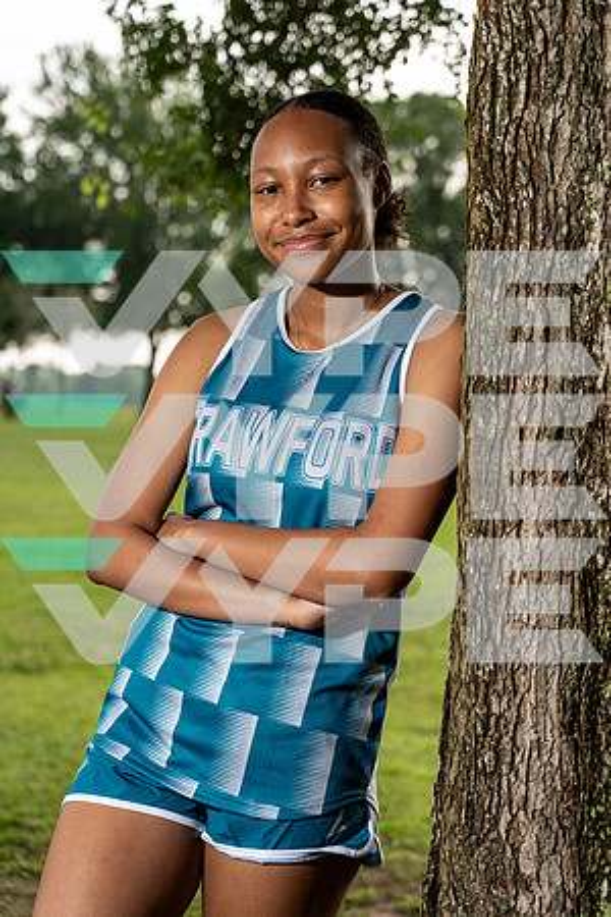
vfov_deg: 30.1
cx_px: 306
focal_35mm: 67
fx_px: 1706
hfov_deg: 20.3
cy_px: 458
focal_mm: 67
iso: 125
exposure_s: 1/250
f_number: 4
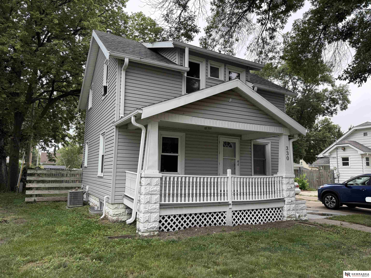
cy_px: 139
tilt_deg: +7.9
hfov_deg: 71.6
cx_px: 186
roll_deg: -0.9
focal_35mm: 24
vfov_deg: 56.8
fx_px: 257
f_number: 1.78
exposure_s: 1/1385
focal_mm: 6.76
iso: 100
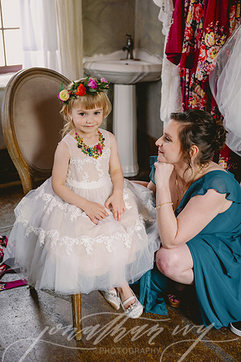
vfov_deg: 42.7
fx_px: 462
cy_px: 181
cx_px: 120
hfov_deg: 29.2
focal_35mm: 46
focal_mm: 46
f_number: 3.5
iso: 1250
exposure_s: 1/250
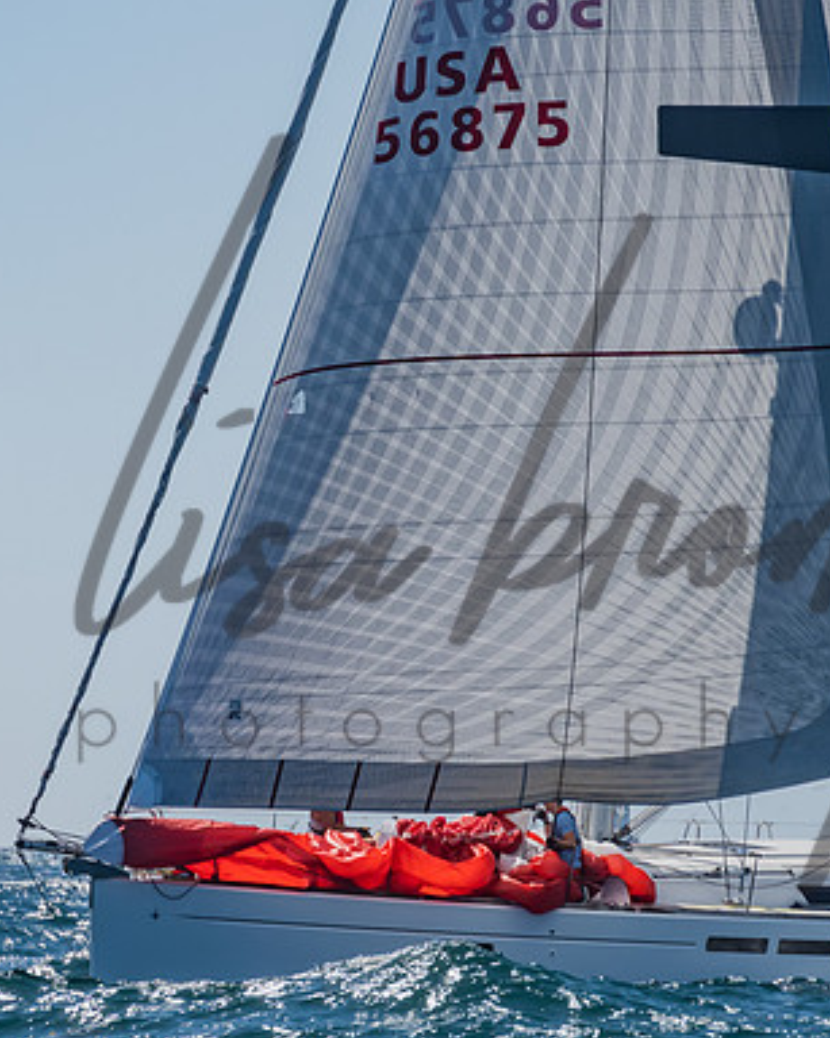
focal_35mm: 516
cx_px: 235
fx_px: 15851
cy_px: 659
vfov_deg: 3.8
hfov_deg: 3.0
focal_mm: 200
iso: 160
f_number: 6.3
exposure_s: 1/2000
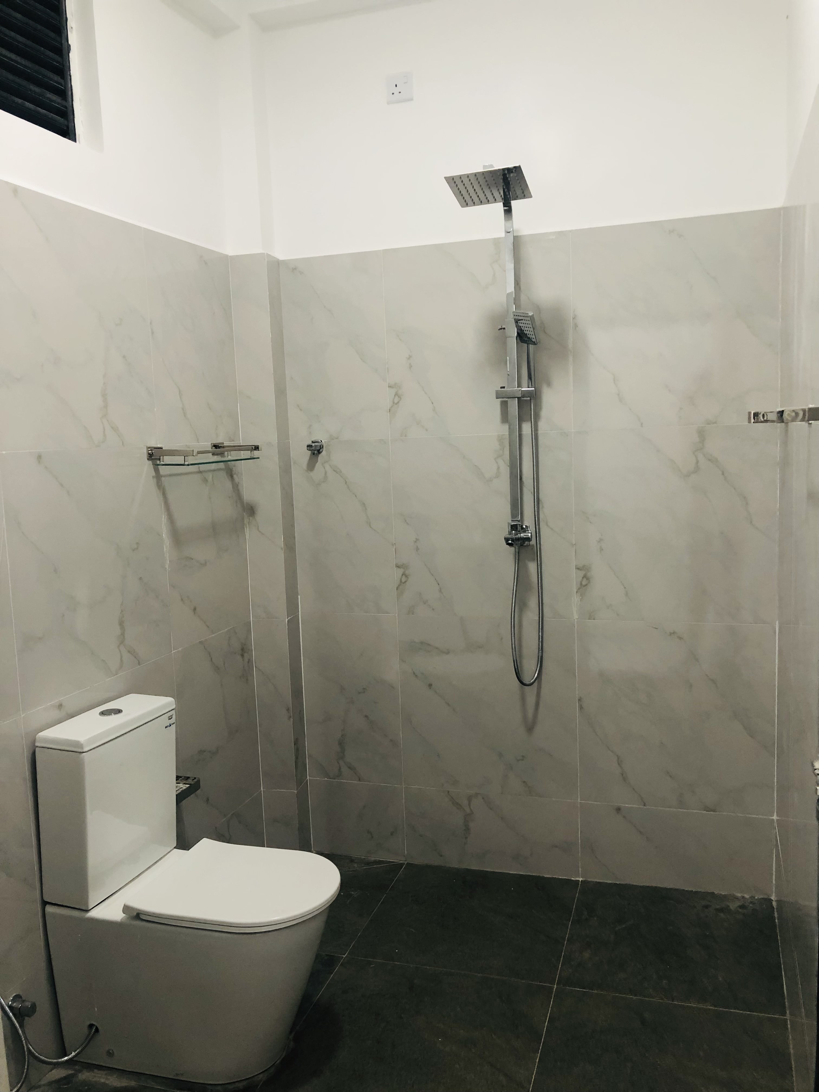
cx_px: 410
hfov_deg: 49.7
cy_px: 546
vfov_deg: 63.4
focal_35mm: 28
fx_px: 883
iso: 32
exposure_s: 1/25
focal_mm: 3.99
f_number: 1.8
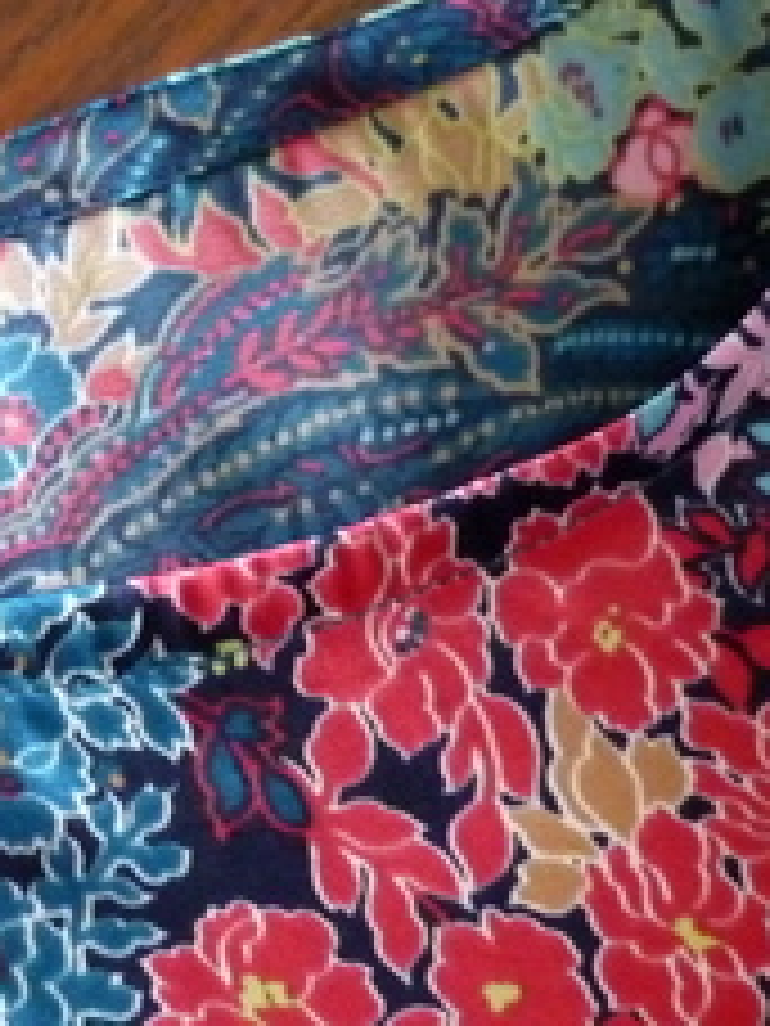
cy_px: 562
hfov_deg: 16.2
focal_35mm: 87
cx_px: -180
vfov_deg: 22.5
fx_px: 2580
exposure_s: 1/15
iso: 800
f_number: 2.8
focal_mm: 5.5
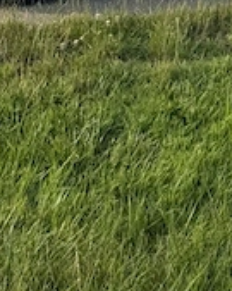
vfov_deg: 14.7
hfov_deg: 13.2
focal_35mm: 111
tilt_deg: -2.0
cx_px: 333
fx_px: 954
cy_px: -262
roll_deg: -3.4
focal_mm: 6.76
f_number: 1.78
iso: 80
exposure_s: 1/2710
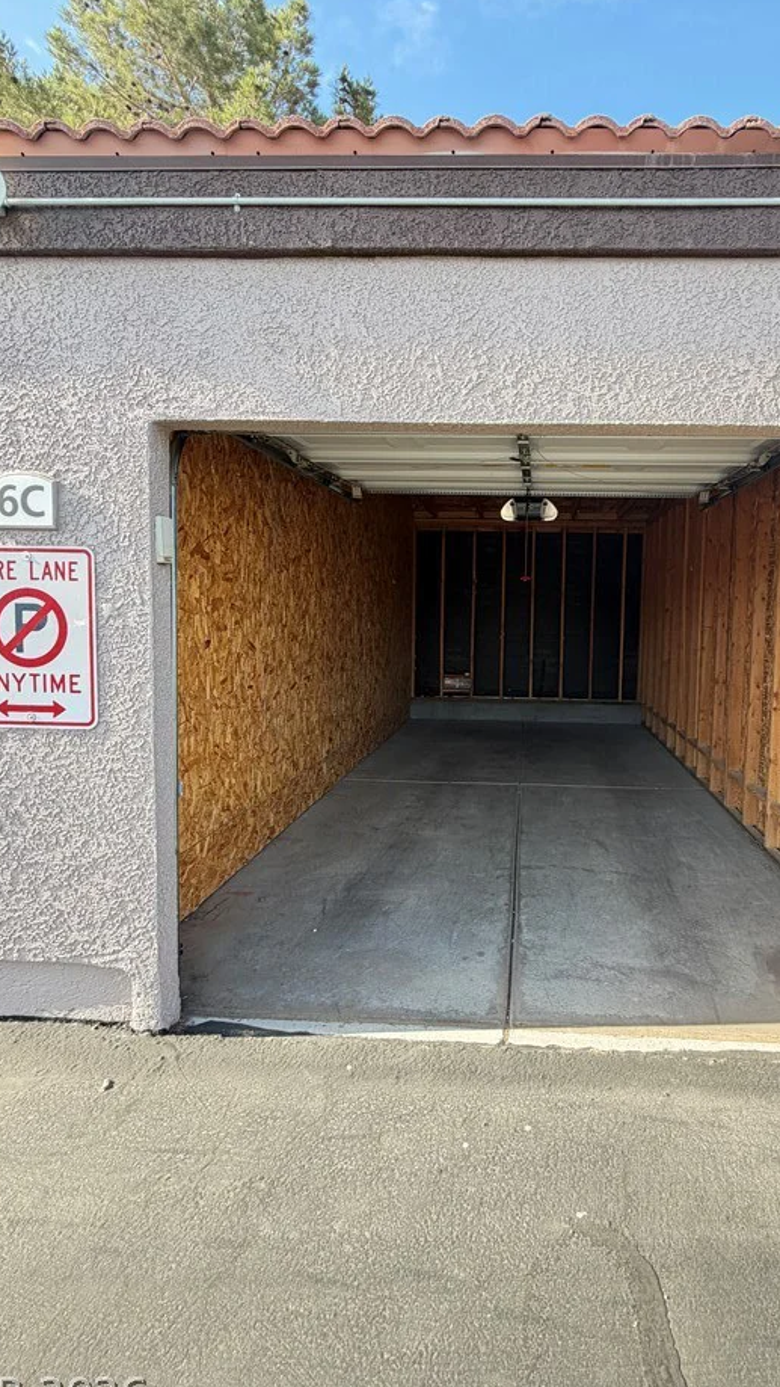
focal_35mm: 17
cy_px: 655
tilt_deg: -3.6
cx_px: 508
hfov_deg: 62.6
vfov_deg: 95.8
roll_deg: -0.4
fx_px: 625
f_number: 2.2
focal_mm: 2.22
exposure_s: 1/121
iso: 64
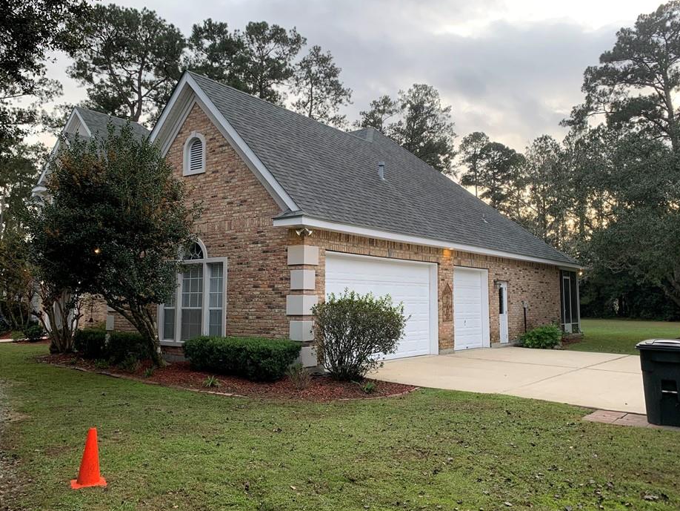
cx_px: 332
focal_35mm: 29
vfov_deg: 48.2
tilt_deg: +6.5
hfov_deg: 61.6
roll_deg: -1.0
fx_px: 570
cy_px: 245
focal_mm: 4.25
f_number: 1.8
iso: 32
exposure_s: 1/122
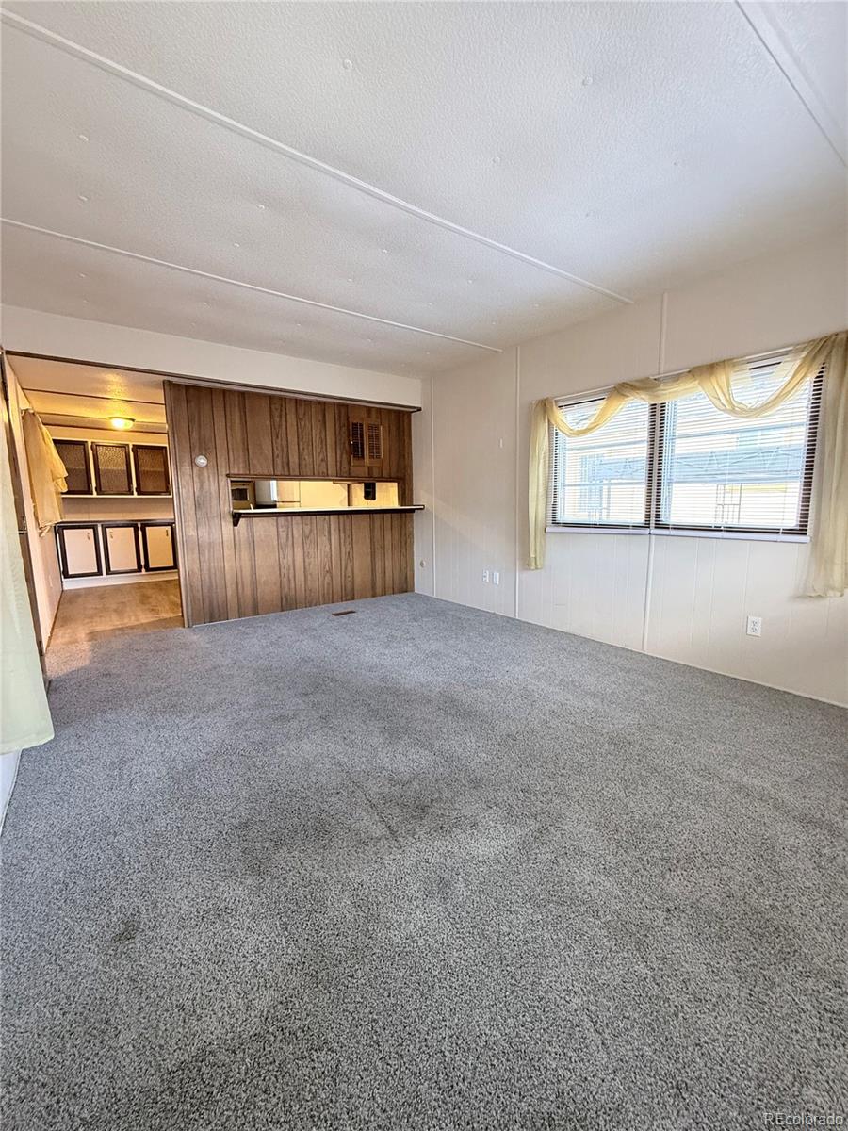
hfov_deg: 85.7
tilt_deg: -6.8
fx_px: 457
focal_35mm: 14
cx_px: 424
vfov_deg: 102.1
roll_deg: +0.3
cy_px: 566
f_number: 2.2
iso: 400
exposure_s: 1/60
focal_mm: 2.22
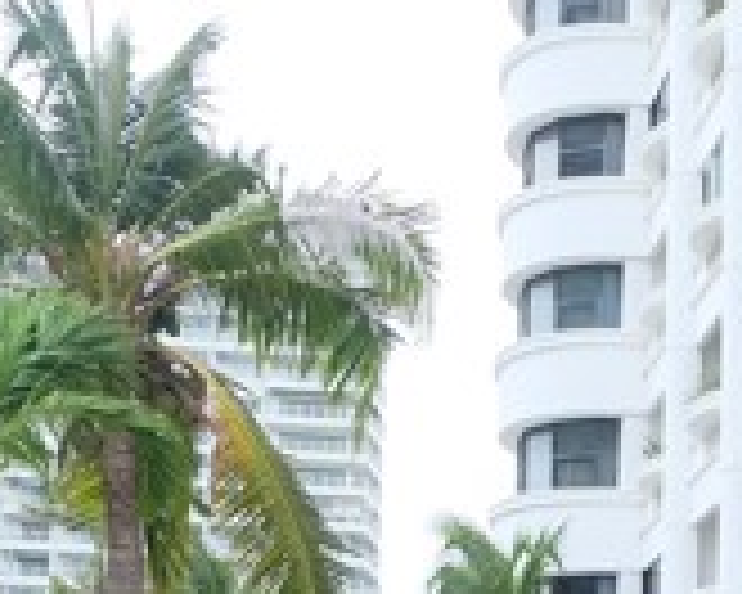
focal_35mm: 82
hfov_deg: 21.9
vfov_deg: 17.3
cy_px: 828
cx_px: 836
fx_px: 1801
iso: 400
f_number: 5
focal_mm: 16
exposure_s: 1/350
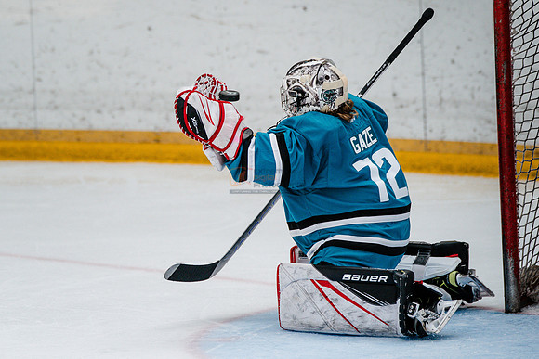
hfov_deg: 6.4
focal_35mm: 323
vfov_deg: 4.3
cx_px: 182
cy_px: 183
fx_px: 4834
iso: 1250
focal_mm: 234
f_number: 3.5
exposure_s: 1/2500
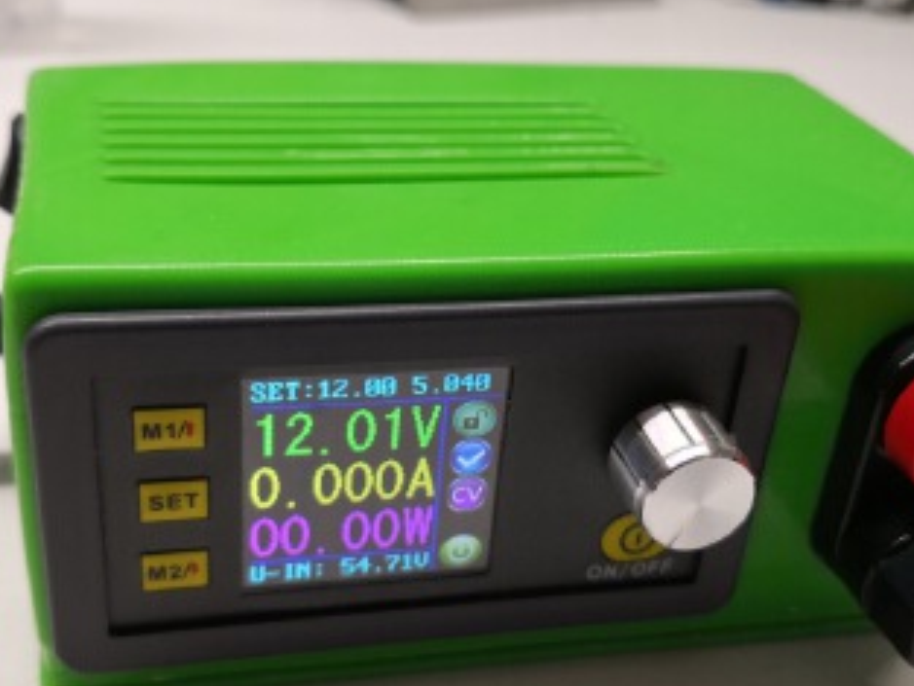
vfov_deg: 31.3
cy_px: 444
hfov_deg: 41.2
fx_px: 1215
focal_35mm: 46
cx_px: 451
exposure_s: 1/50
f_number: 1.6
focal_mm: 3.95
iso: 100
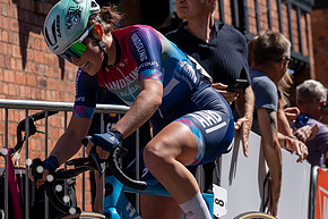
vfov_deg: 6.6
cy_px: 89
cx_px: 124
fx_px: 1885
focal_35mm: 207
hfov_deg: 9.9
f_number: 4
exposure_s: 1/1600
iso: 100
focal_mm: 70
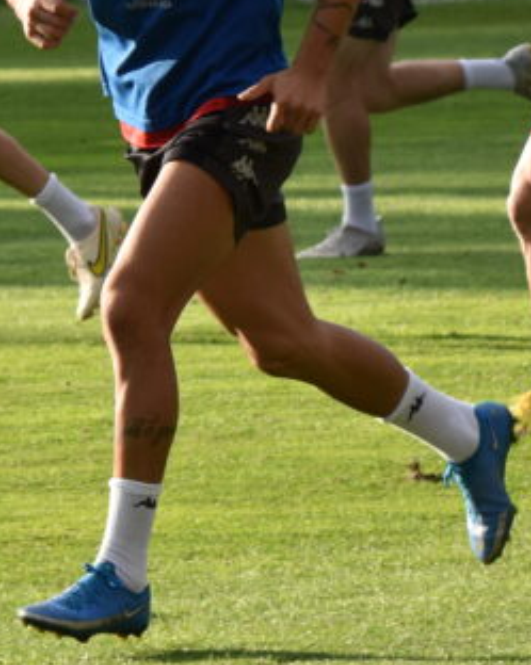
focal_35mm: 732
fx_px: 14397
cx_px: -23
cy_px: 205
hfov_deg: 2.1
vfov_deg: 2.6
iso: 360
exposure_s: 1/500
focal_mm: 135
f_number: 8
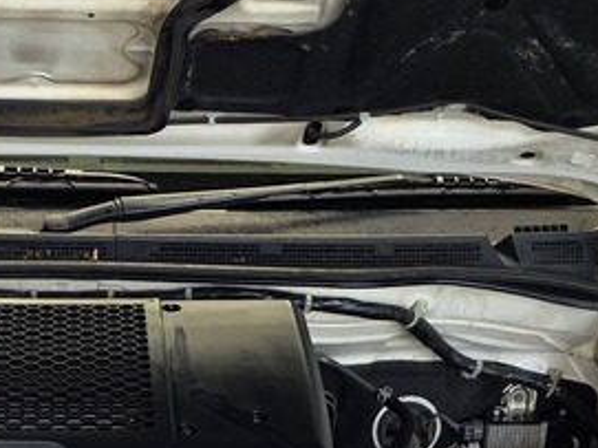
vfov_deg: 16.0
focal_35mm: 87
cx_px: 113
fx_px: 1502
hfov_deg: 22.2
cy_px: 600
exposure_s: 1/180
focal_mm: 6.25
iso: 40
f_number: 1.7
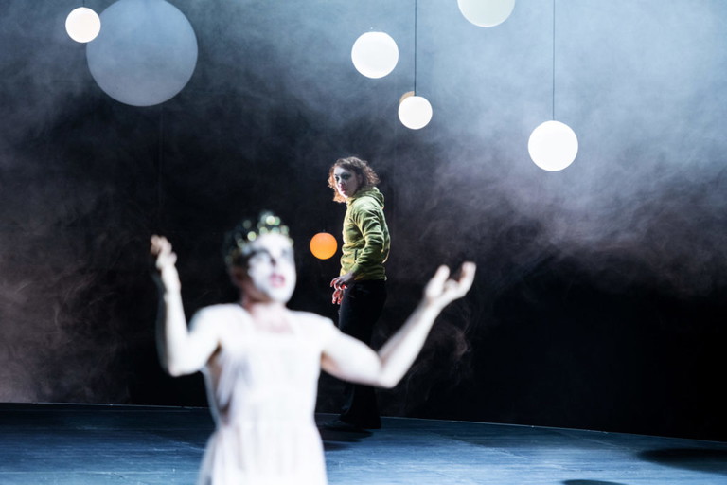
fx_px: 3029
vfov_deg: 9.1
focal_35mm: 150
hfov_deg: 13.7
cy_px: 242
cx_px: 364
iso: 1600
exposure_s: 1/125
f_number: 2.8
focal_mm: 150
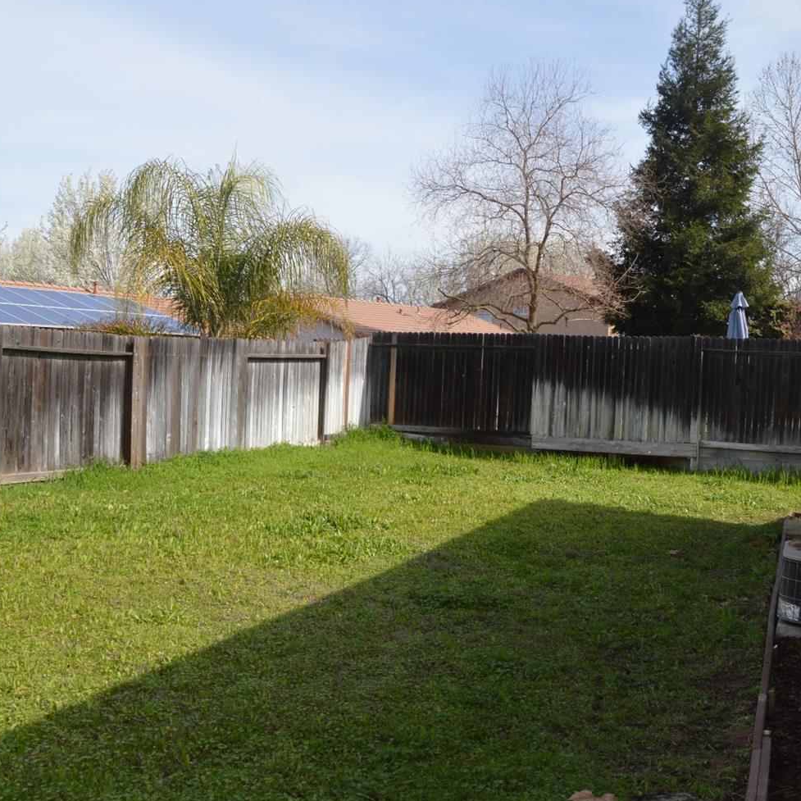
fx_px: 1126
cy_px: 400
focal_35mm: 43
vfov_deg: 39.2
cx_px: 380
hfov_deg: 39.2
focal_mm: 22
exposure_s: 1/200
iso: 100
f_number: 7.1
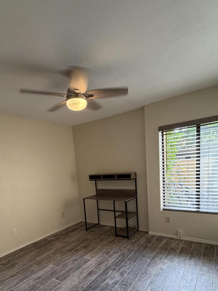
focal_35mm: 21
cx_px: 102
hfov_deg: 63.4
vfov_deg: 76.4
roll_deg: +5.1
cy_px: 195
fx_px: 176
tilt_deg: -9.8
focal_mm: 2.22
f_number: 2.2
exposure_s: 1/120
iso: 160
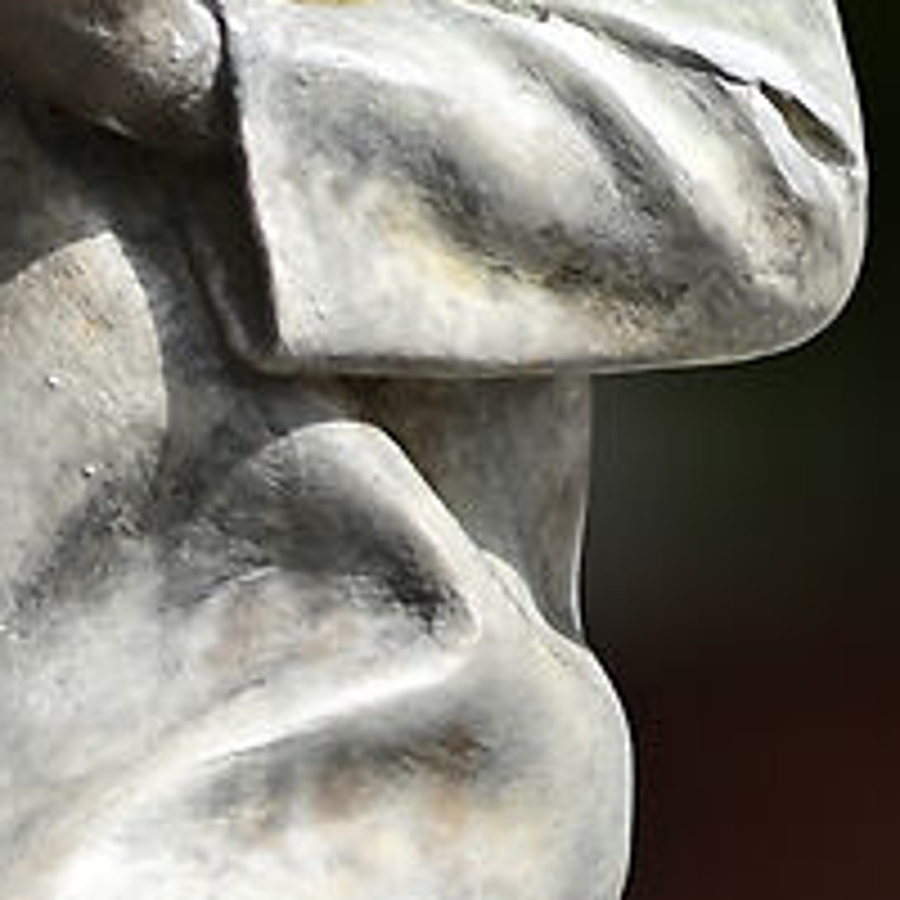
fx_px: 49535
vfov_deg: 1.0
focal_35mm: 1684
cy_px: -1415
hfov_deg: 1.0
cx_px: -2830
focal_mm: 165
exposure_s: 1/1600
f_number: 4
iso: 100
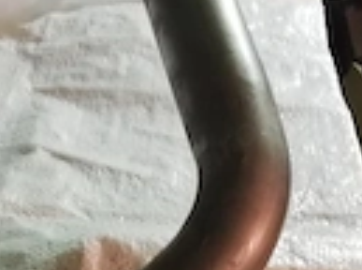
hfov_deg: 22.1
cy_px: 436
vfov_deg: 15.7
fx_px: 876
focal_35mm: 84
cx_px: -31
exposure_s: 1/25
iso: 320
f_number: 2.2
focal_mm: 3.81
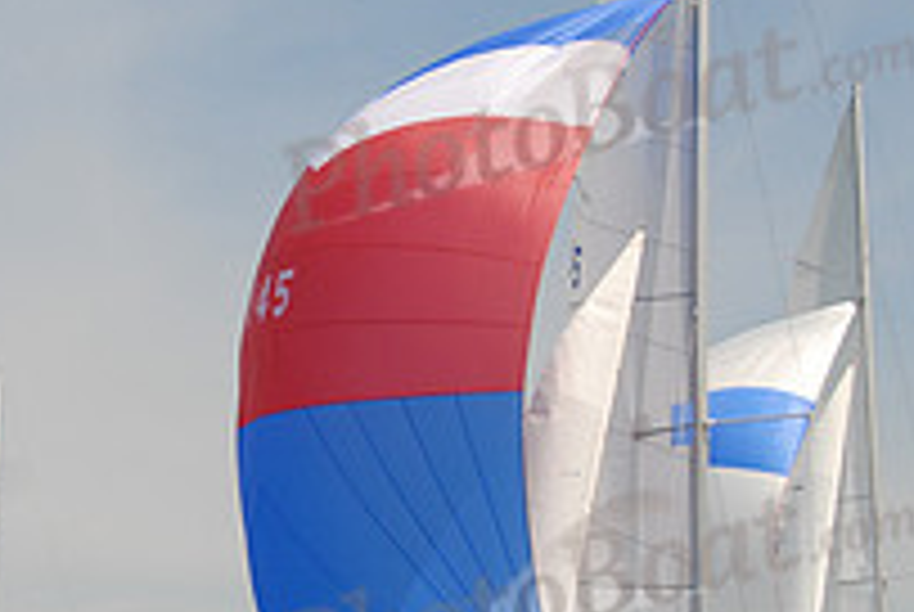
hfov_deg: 14.8
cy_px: 414
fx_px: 3483
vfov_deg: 10.0
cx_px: 50
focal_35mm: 137
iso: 200
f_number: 6.3
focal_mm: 32
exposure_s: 1/640
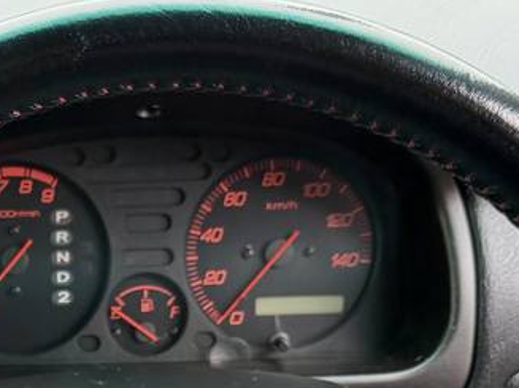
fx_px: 1409
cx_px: 8
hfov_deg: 20.3
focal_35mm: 94
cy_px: 553
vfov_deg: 14.8
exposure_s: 1/121
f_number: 1.78
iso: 125
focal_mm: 6.76
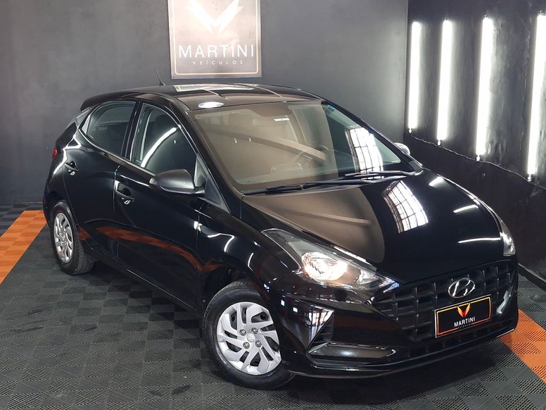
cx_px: 269
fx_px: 379
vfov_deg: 56.8
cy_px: 208
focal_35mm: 24
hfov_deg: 71.6
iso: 200
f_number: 1.8
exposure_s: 1/60
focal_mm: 5.54
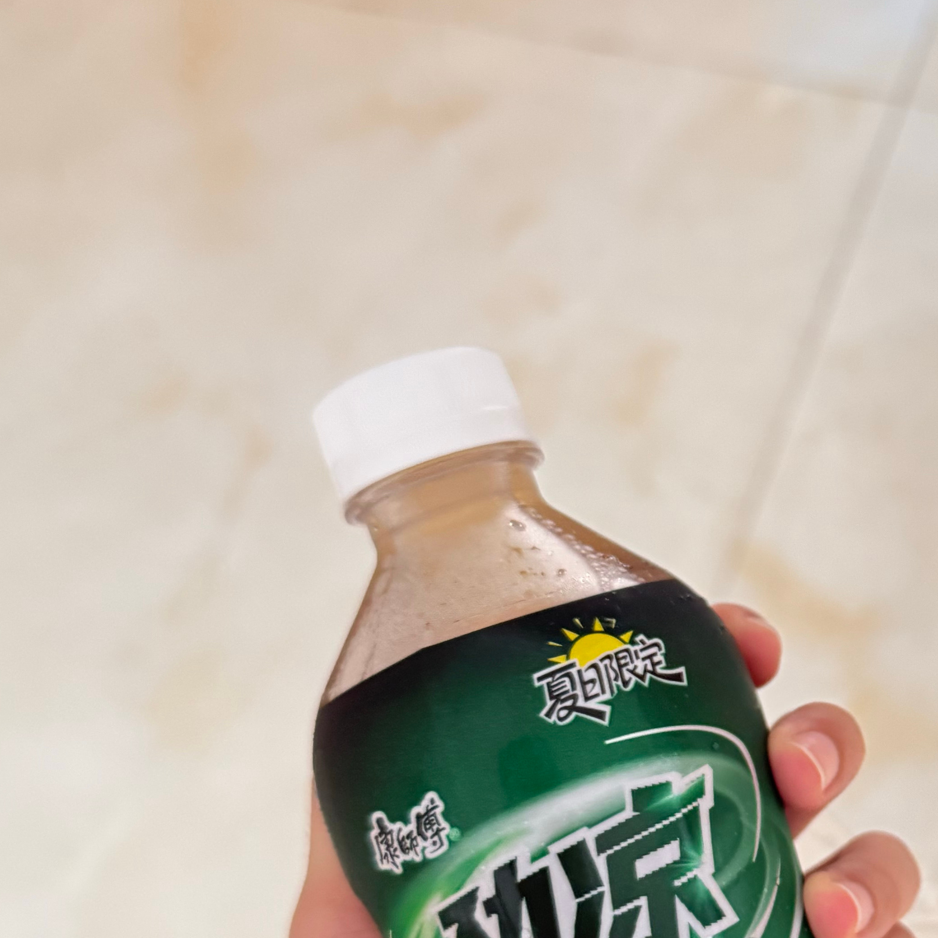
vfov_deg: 29.3
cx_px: 893
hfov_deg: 28.1
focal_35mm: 58
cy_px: 658
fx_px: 1778
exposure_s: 1/60
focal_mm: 6.76
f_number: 1.78
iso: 400
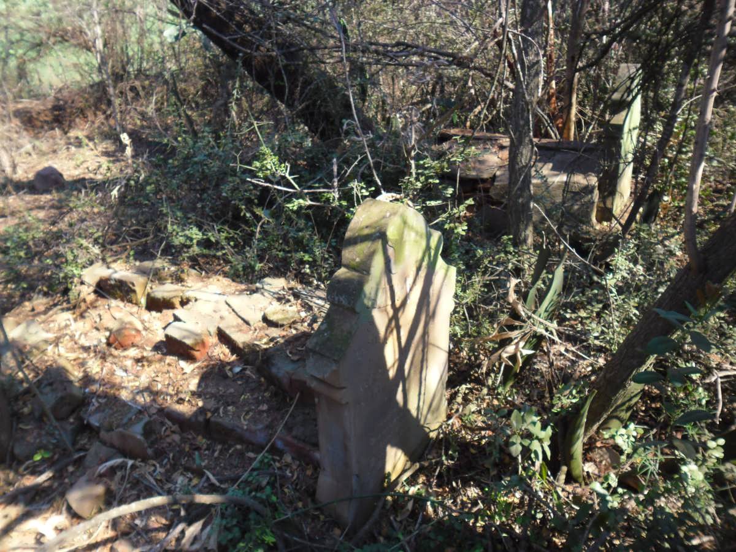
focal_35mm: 27
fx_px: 574
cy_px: 276
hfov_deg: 65.3
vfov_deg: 51.4
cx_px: 368
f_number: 3.5
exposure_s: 1/125
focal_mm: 4.9
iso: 80
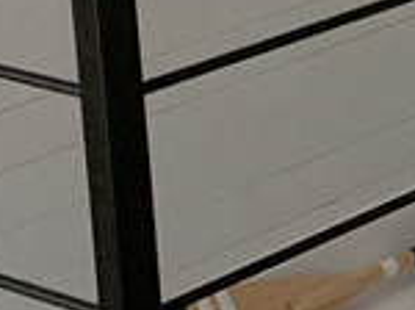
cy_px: -302
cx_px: 1132
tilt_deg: -8.4
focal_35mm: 178
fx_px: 2131
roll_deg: -0.7
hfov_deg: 9.4
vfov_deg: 8.0
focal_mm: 4.25
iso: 320
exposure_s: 1/60
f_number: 1.8
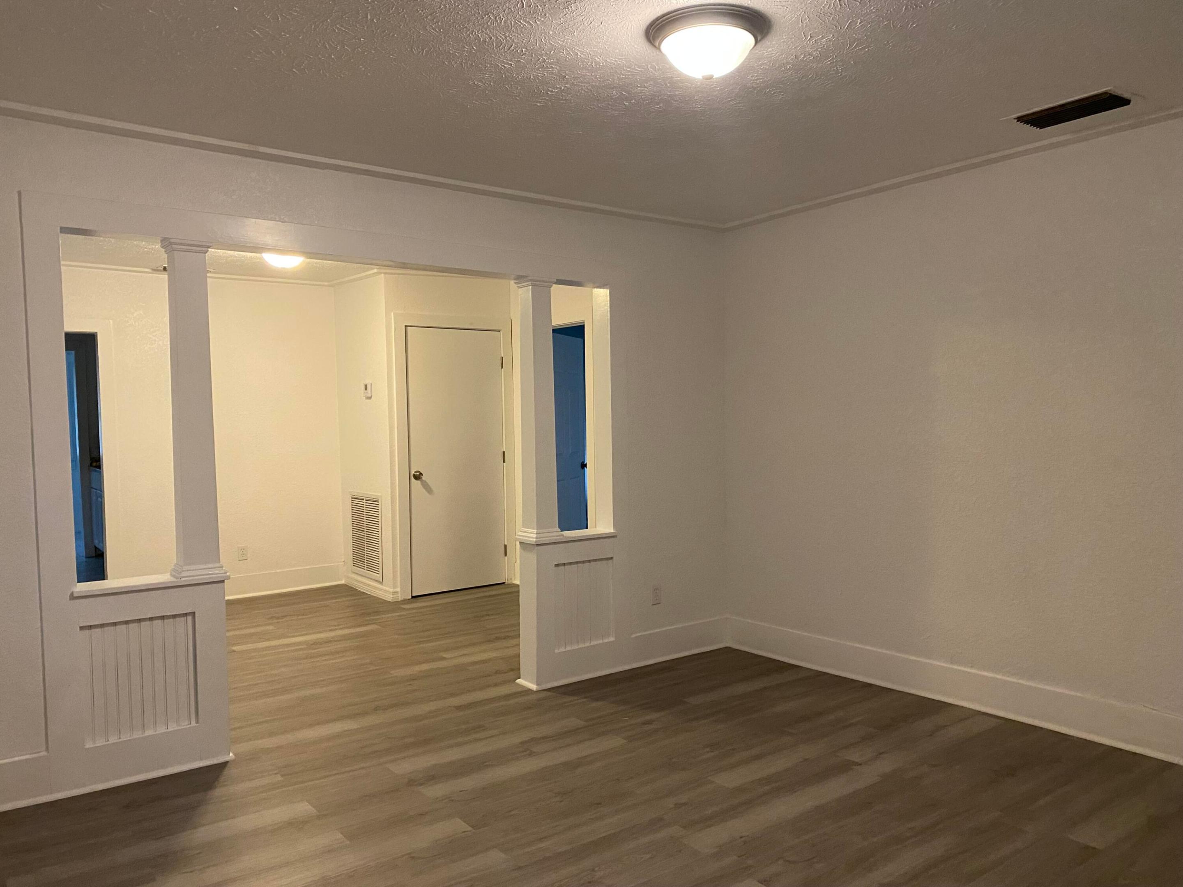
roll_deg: +0.6
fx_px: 889
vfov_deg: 53.1
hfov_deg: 67.3
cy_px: 444
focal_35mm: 26
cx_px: 592
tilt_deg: -4.2
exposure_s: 1/60
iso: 400
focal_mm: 4.25
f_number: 1.8
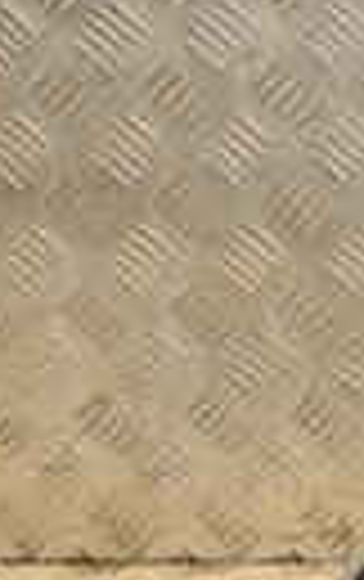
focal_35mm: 182
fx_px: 2879
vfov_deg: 11.5
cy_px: 283
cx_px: 1123
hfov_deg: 6.5
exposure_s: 1/200
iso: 800
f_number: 6.3
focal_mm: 24
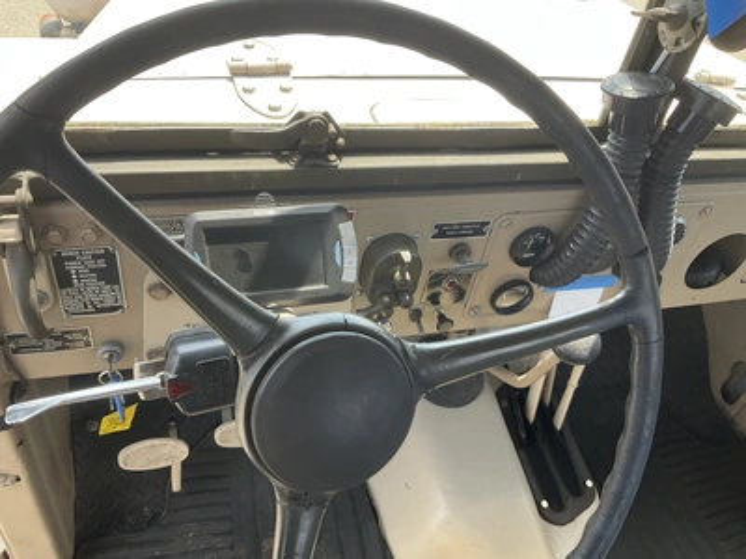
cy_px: 280
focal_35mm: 29
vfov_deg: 48.2
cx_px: 373
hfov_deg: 61.7
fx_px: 625
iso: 20
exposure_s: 1/199
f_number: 1.8
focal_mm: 3
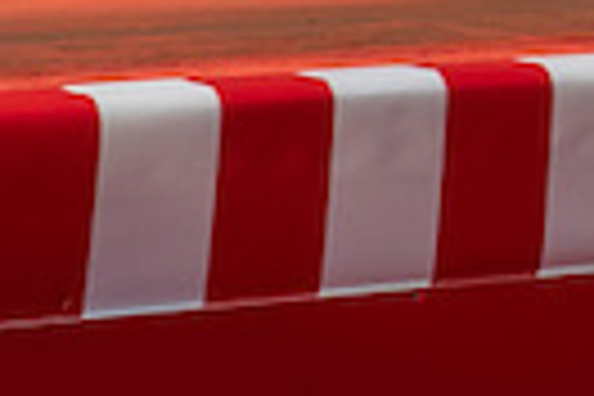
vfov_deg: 5.7
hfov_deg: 8.1
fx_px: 3811
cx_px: 1544
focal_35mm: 231
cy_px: -580
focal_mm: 38
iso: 400
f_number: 9
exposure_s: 1/80
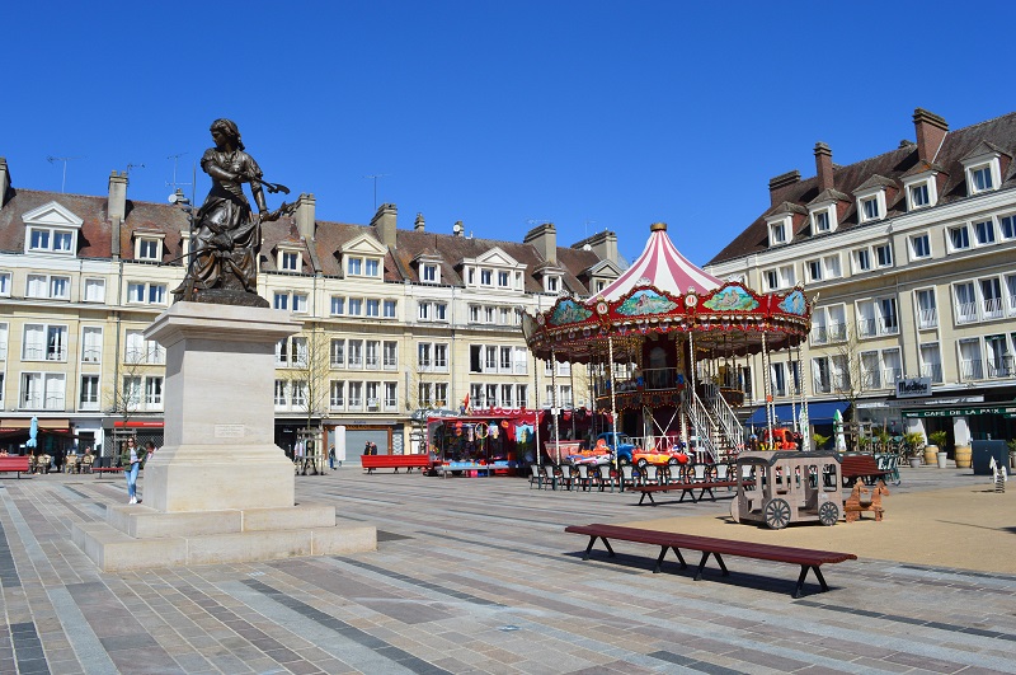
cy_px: 338
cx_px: 508
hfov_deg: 67.5
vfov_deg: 47.8
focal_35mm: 27
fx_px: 761
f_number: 11
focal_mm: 18
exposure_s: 1/500
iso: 250
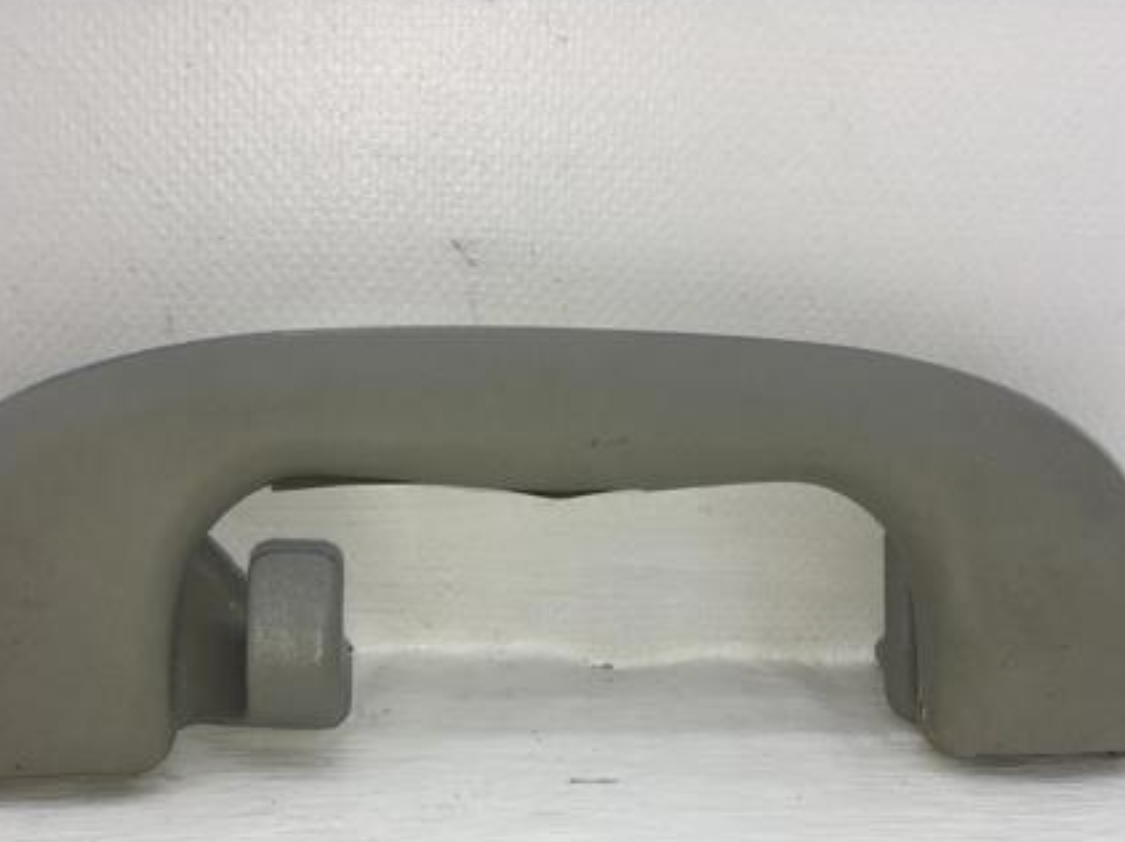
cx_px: 528
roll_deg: -2.2
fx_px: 1429
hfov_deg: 42.9
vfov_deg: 32.7
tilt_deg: -17.6
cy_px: 517
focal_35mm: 44
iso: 25
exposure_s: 1/523
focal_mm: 4.15
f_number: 2.2
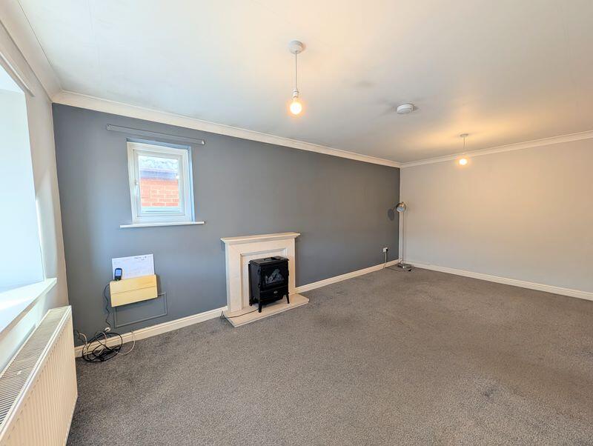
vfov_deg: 94.6
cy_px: 223
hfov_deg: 110.5
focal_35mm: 12
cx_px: 296
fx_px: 206
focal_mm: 2.02
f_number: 1.7
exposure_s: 1/82.6
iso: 51
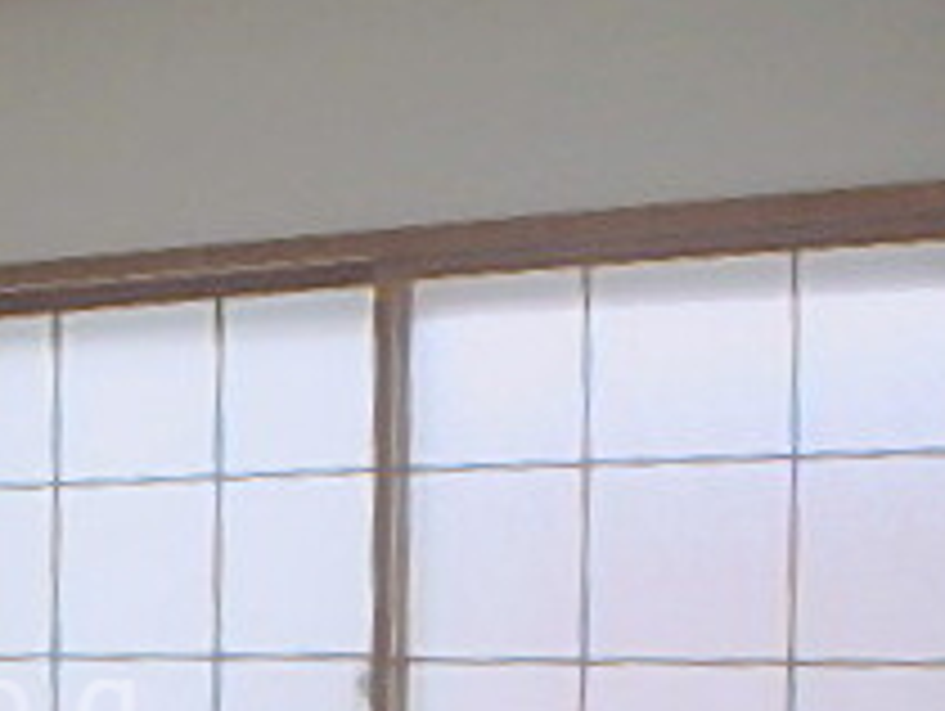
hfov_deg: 27.2
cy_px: 711
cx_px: -148
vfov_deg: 22.1
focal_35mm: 64
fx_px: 1749
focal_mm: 3.7
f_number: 3.5
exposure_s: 1/125
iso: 125
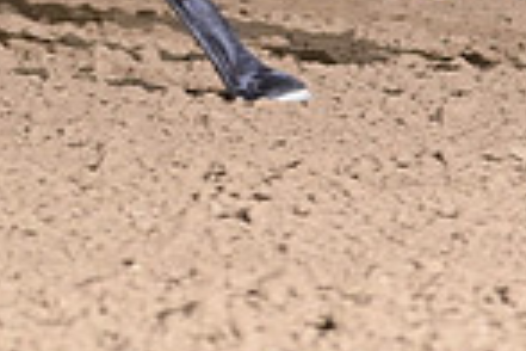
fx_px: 8065
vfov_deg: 2.5
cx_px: 218
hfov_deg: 3.7
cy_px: -306
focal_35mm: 552
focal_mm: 140
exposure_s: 1/250
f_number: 3.2
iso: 1250
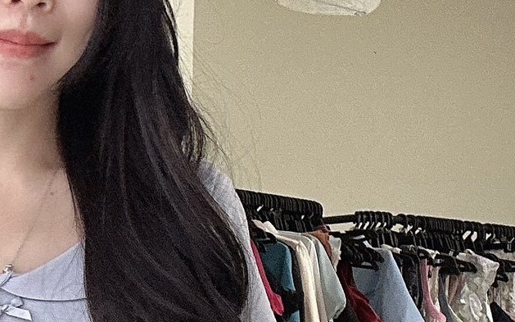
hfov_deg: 21.7
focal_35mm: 93
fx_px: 1305
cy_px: 565
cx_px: 25
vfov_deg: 12.9
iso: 125
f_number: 1.9
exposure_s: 1/60
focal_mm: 2.69
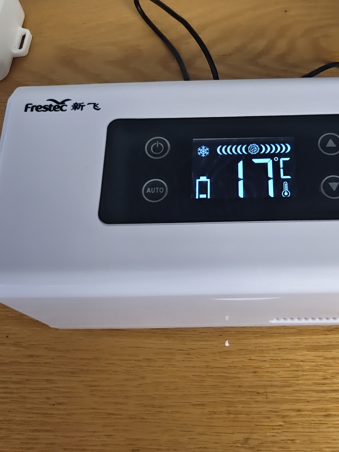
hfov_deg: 37.8
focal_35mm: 37
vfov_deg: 50.1
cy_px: 211
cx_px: 250
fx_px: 483
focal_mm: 8.67
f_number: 1.75
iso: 473
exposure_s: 1/50
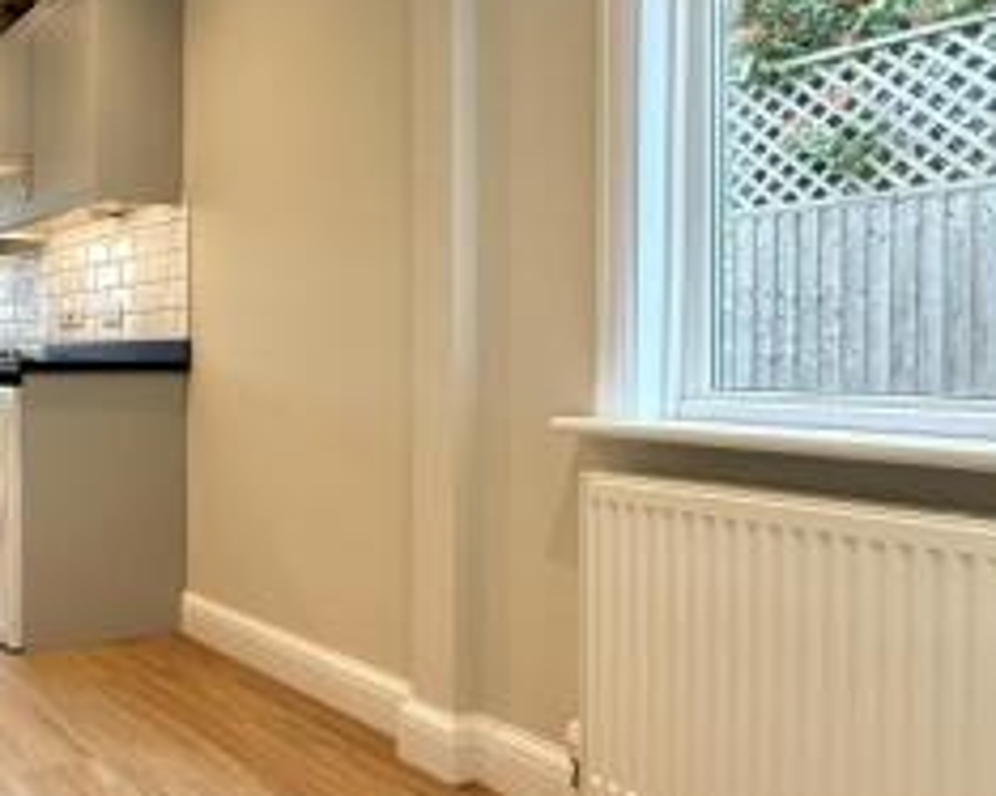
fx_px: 1002
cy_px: 360
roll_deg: -0.1
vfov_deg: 43.3
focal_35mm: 34
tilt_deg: -0.4
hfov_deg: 46.2
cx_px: 49
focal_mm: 2.22
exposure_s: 1/100
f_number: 2.2
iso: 160
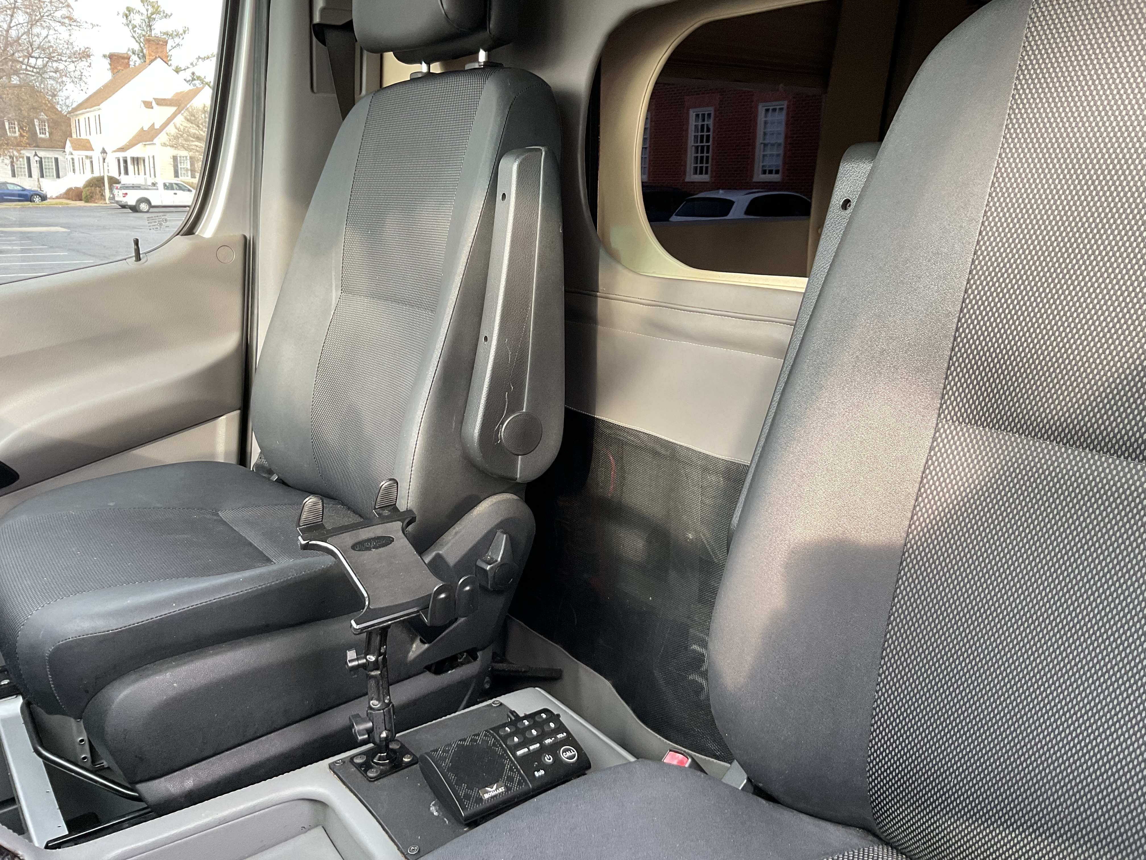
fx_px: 960
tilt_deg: -14.6
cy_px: 430
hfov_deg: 61.7
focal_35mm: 29
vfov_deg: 48.2
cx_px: 573
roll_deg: -3.0
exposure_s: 1/80
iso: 64
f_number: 1.8
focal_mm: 3
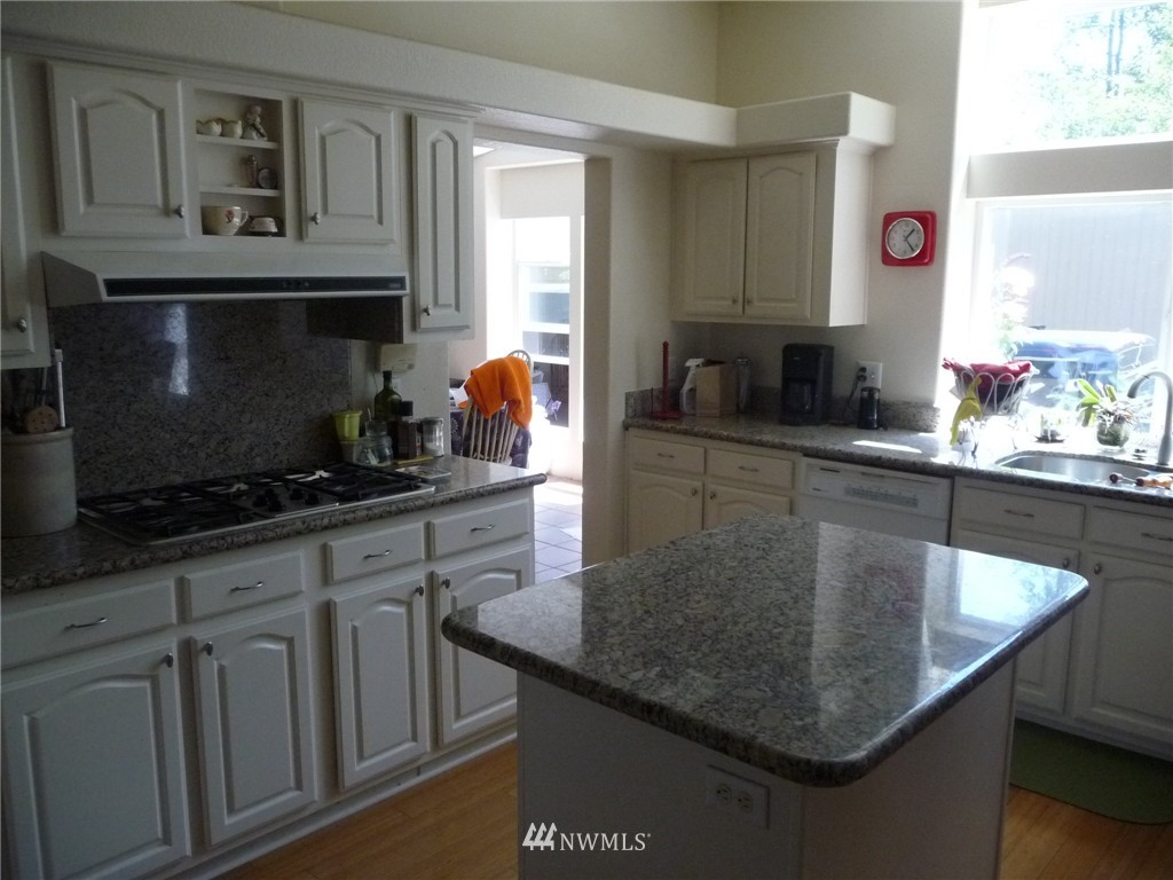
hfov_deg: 63.4
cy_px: 440
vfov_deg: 49.7
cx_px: 586
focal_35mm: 28
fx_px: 949
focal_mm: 4.7
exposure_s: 1/160
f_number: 3.3
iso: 400
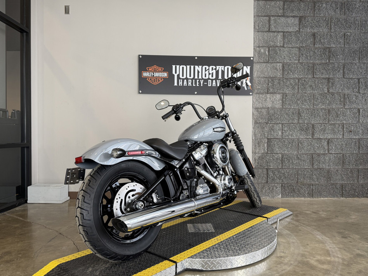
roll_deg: +0.3
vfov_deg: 51.4
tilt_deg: -1.9
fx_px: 287
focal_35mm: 27
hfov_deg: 65.2
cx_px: 198
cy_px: 140
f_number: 1.78
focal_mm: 6.76
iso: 100
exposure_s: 1/60
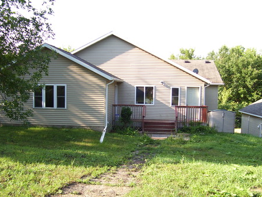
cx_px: 131
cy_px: 109
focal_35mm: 38
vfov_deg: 37.7
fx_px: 288
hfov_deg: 48.9
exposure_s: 1/350
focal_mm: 5.6
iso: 80
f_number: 2.7
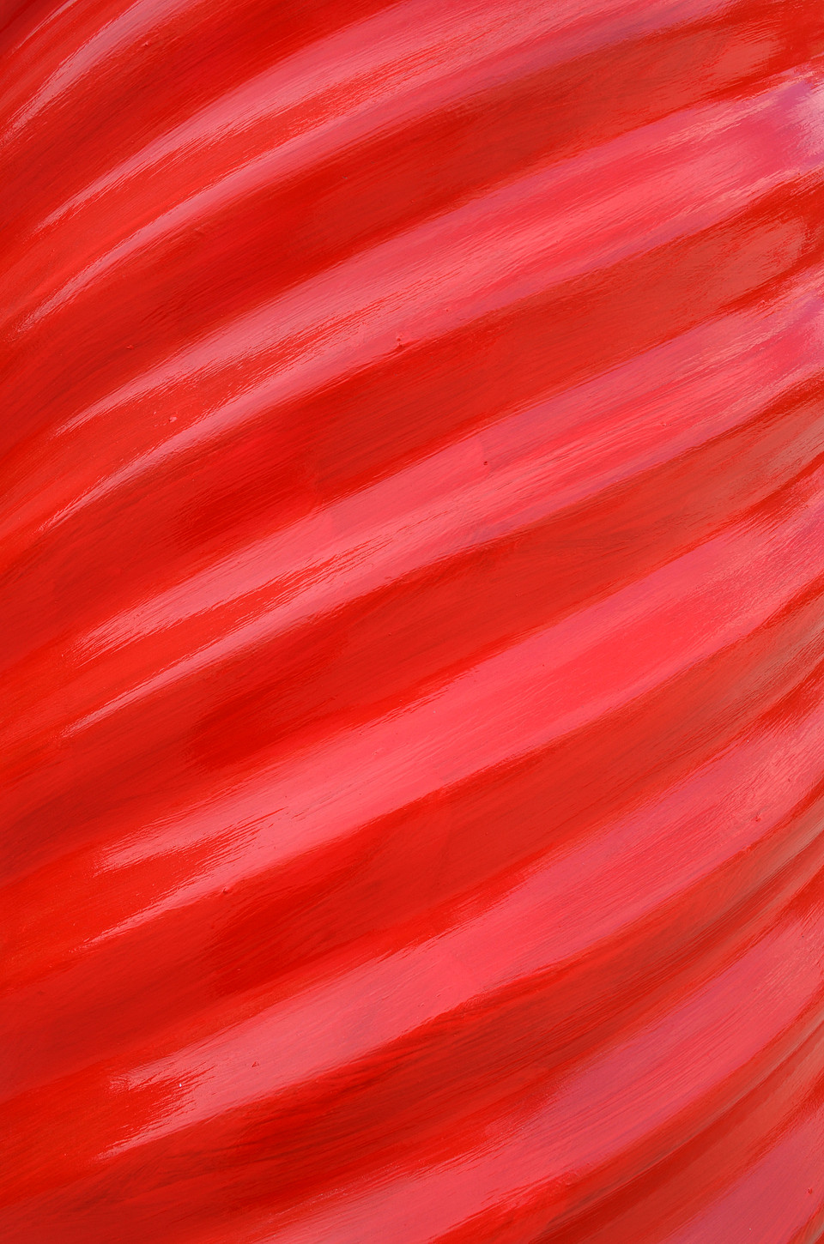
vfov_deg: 46.5
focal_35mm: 42
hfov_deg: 31.7
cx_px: 412
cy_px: 622
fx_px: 1449
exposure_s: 1/60
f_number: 10
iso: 200
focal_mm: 28
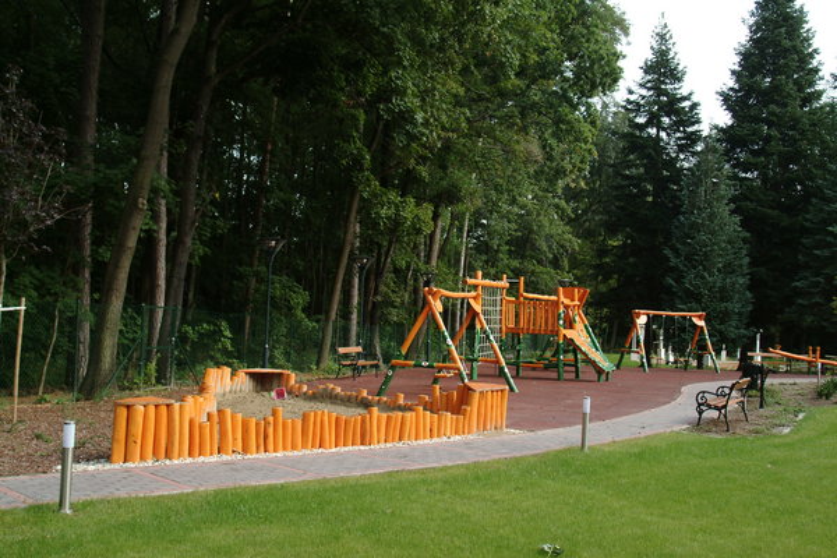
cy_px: 279
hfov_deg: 51.3
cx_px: 418
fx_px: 872
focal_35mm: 38
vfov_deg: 35.5
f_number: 5.6
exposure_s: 1/125
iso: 100
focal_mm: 25
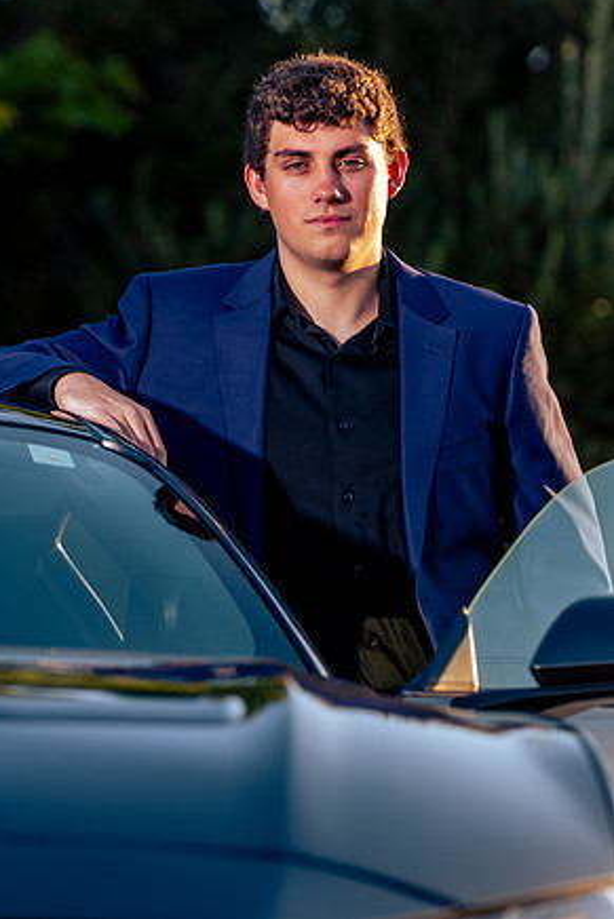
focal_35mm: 235
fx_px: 6007
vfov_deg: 8.8
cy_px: 422
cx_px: 115
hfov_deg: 5.8
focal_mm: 140
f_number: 4
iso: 31
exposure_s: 1/80
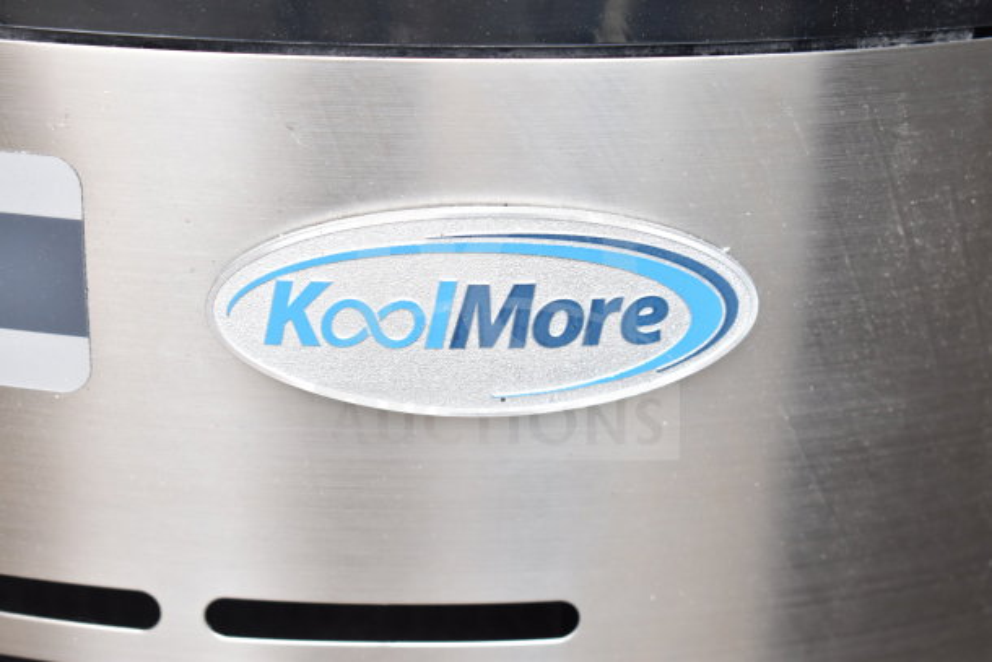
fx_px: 2150
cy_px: 331
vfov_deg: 17.5
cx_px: 496
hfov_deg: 26.0
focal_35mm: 78
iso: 720
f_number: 5.6
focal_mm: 52
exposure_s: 1/80
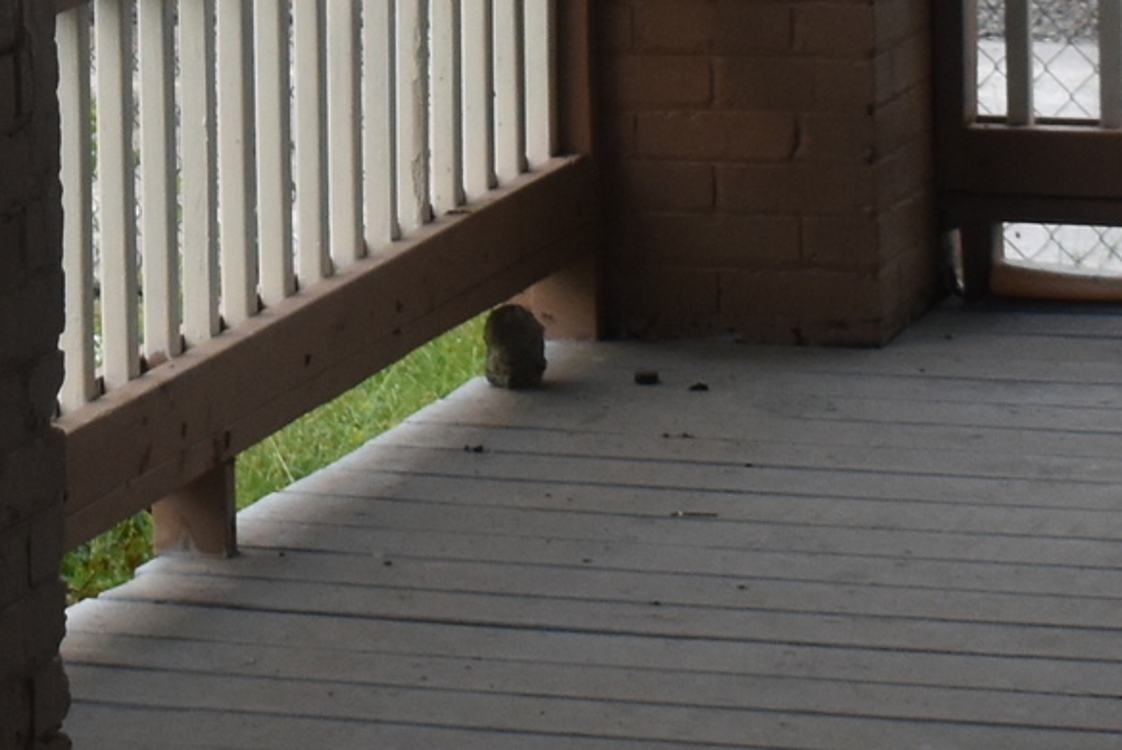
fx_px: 6392
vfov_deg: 6.6
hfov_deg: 10.0
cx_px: -10
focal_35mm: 205
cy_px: -415
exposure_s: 1/250
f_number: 4
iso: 640
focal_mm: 26
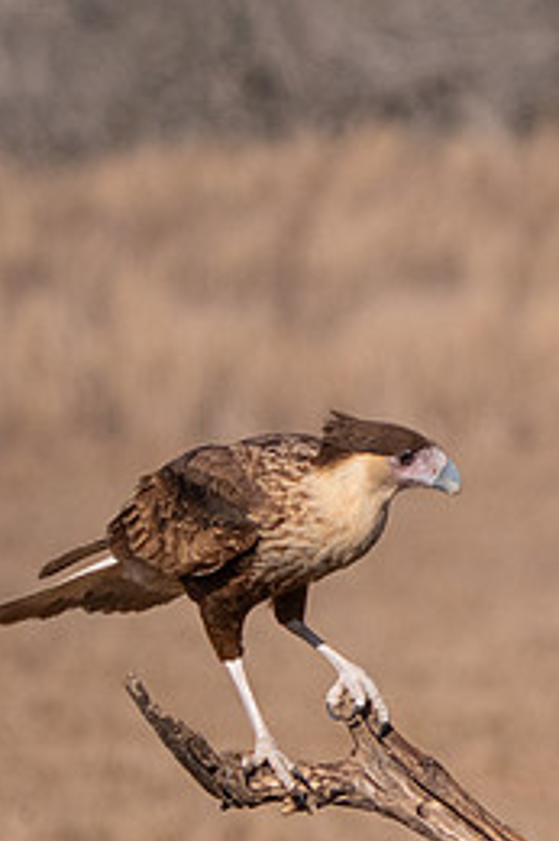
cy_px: 562
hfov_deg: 1.7
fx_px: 18633
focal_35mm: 799
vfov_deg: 2.6
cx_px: 893
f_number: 8
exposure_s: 1/3200
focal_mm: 280
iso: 1250
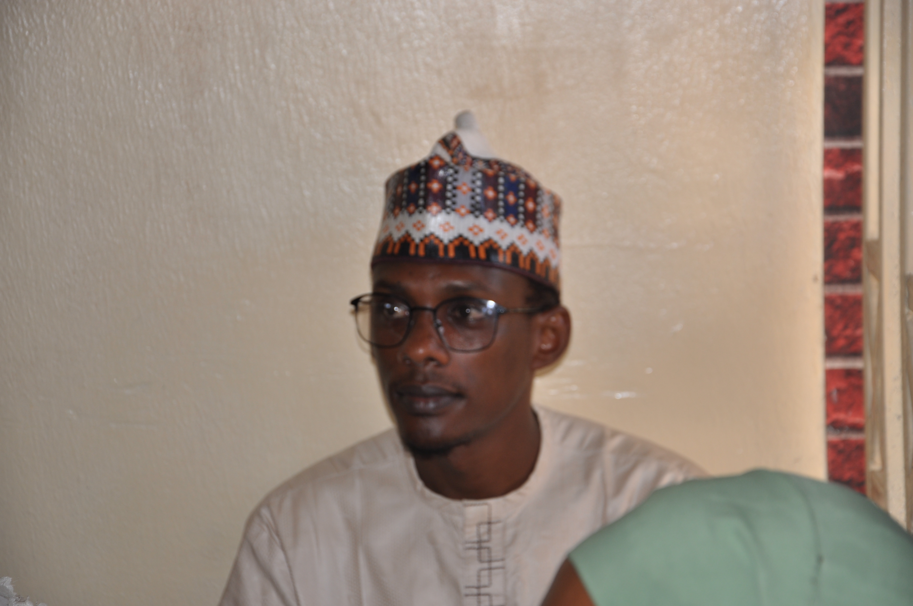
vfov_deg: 11.4
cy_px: 303
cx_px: 456
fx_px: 3040
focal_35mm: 120
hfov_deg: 17.1
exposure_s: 1/60
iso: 200
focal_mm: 80
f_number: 5.3
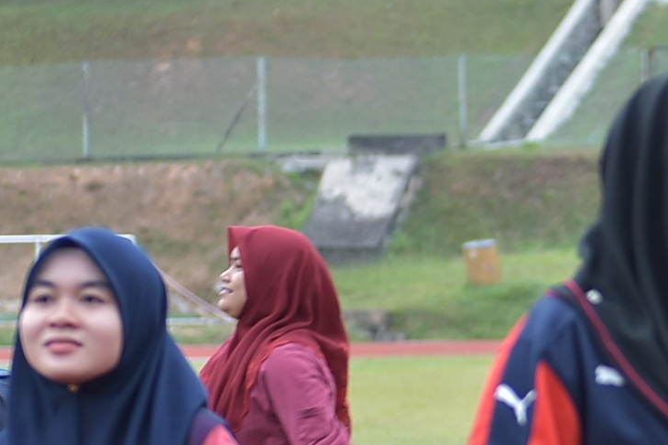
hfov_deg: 5.4
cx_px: 844
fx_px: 7088
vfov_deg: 3.6
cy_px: 420
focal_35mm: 382
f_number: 2.8
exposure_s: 1/200
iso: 100
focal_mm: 62
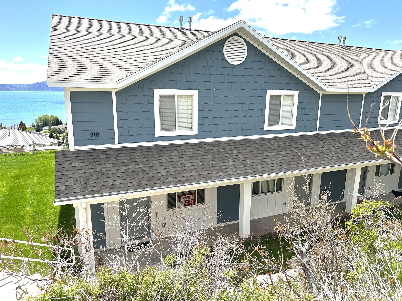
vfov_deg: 56.8
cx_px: 201
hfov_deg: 71.6
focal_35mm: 24
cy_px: 150
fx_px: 279
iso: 80
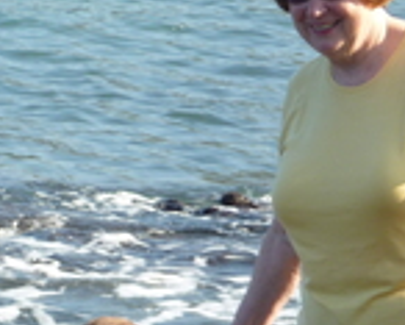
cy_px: 322
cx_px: 227
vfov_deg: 2.4
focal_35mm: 647
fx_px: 7760
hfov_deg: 3.0
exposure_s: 1/200
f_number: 4.7
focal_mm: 39.7
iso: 80
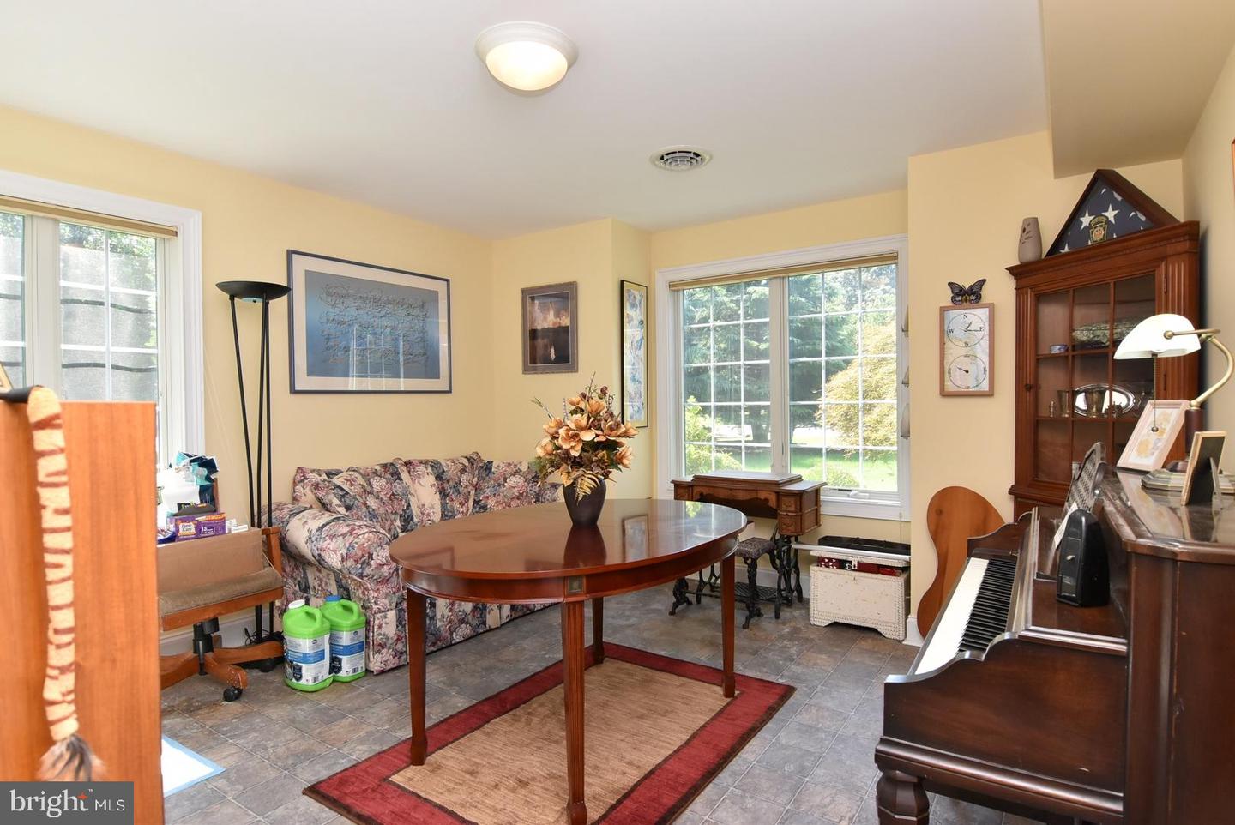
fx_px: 618
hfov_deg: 90.0
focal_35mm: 18
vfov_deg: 67.5
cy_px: 412
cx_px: 618
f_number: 9
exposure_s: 1/80
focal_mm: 12
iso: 800
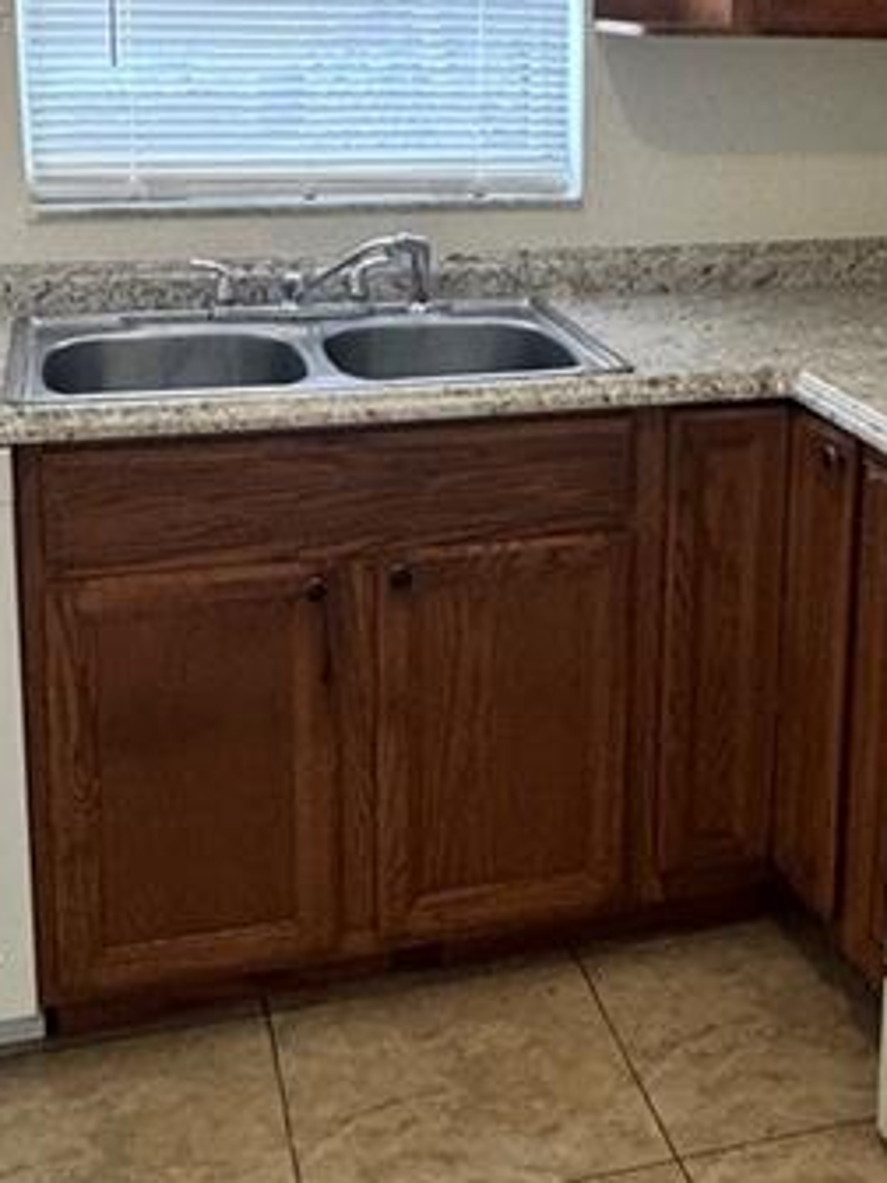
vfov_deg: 37.2
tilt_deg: -10.5
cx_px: 672
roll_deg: -1.4
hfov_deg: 28.6
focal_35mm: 50
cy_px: 292
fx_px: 1708
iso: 200
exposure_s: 1/120
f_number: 2.2
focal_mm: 2.22
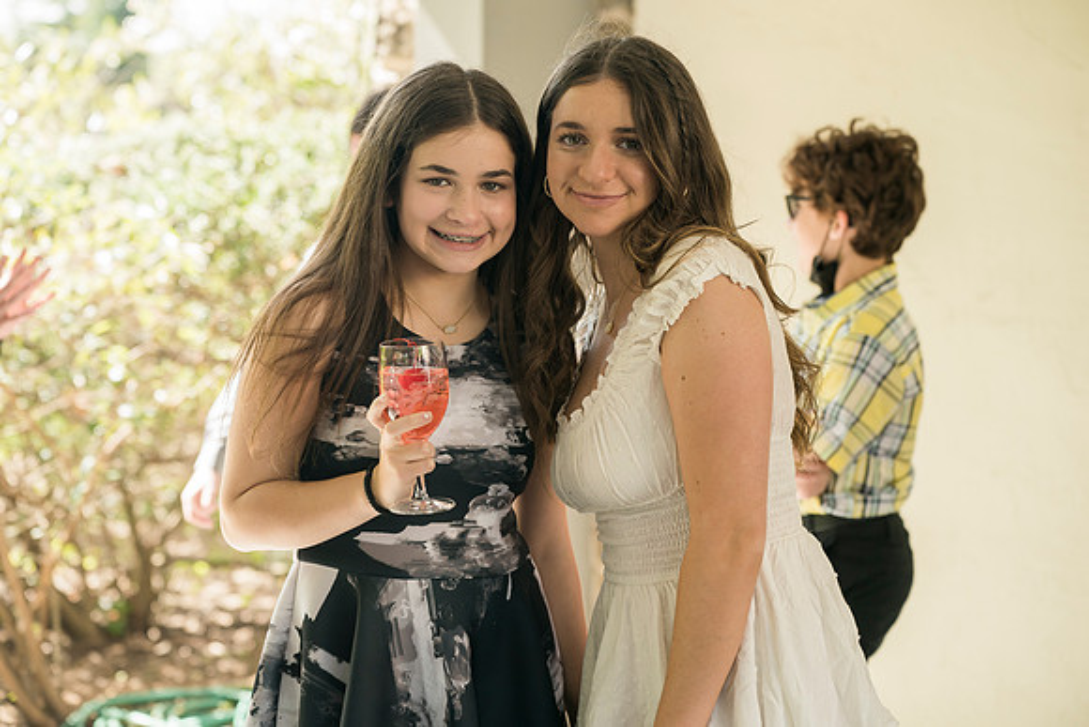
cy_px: 364
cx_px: 544
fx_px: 2118
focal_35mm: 70
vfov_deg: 19.5
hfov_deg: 28.8
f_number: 3.5
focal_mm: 70
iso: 250
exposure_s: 1/250
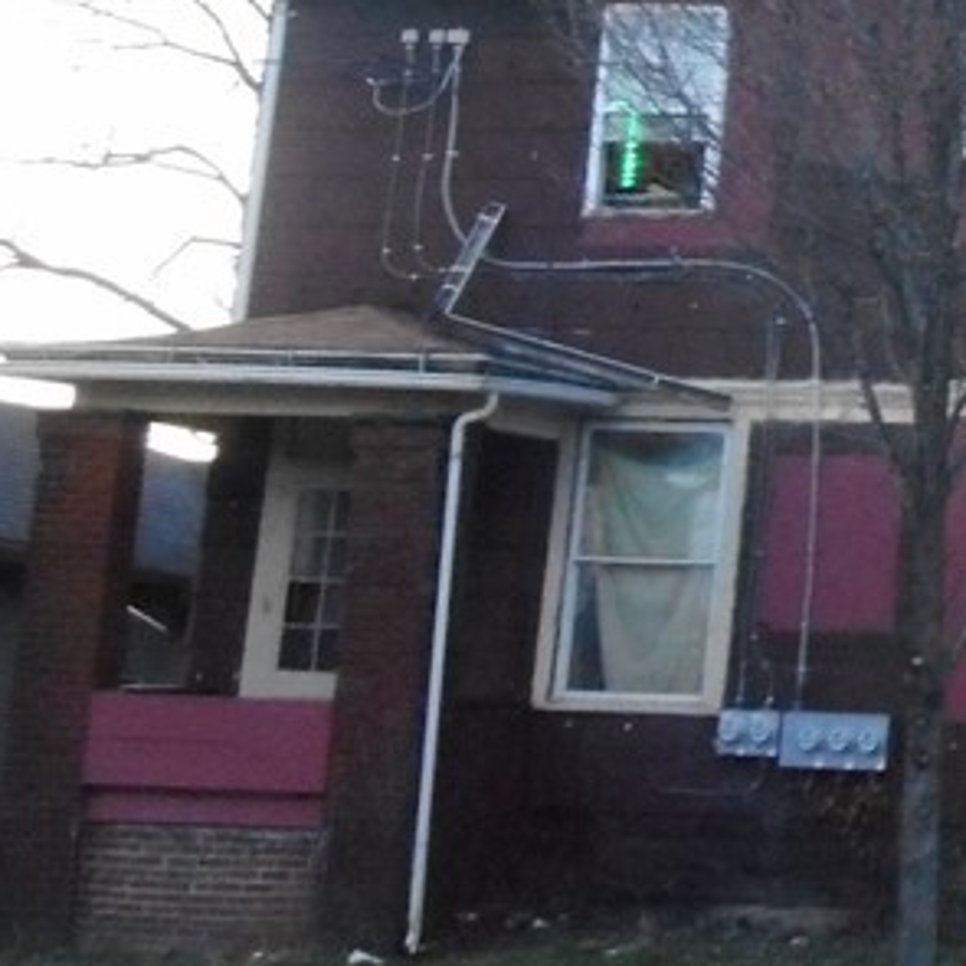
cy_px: 255
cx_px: 1559
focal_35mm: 89
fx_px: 2810
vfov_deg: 19.4
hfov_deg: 17.1
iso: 640
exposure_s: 1/25
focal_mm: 5.2
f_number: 4
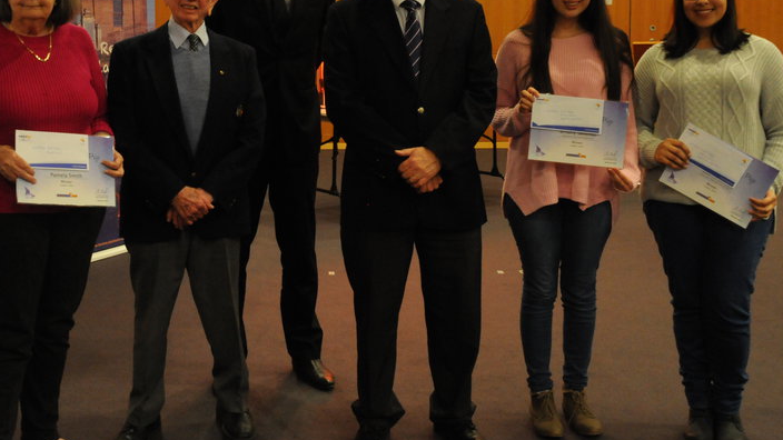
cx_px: 298
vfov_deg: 21.3
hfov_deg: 37.2
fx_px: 1157
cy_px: 103
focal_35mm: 56
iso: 2000
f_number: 9
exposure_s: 1/6
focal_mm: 25
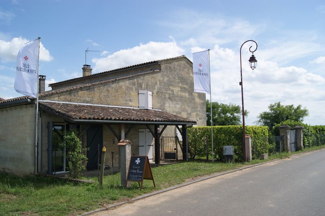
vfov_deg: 43.5
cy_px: 108
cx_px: 162
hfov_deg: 62.0
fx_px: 271
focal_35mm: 30
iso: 100
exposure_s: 1/200
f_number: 10
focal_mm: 20
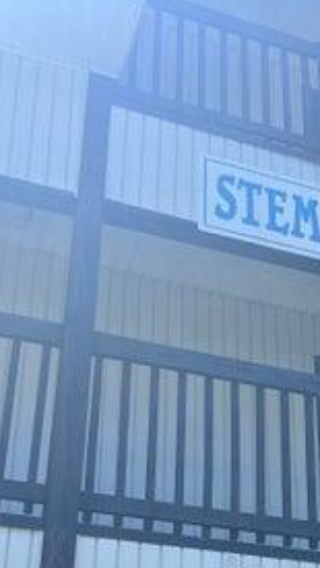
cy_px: 452
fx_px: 994
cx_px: 341
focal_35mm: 66
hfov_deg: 17.7
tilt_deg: +27.5
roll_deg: +1.9
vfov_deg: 31.1
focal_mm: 5.7
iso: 50
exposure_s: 1/1488
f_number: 1.5
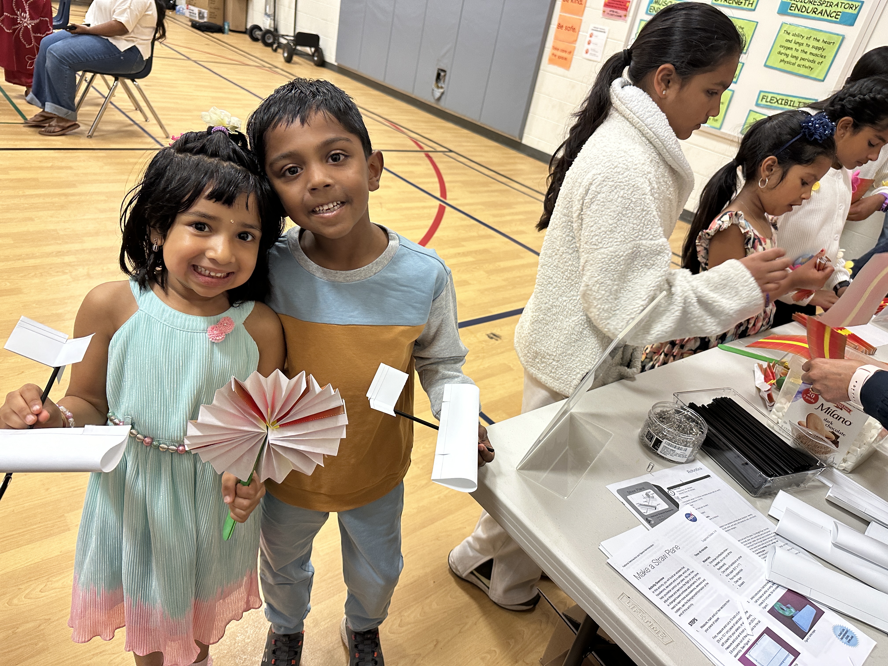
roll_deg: -12.0
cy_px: 333
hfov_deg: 71.6
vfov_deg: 56.8
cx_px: 444
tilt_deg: -27.9
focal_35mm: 24
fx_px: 616
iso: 250
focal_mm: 6.86
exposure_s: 1/60
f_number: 1.78
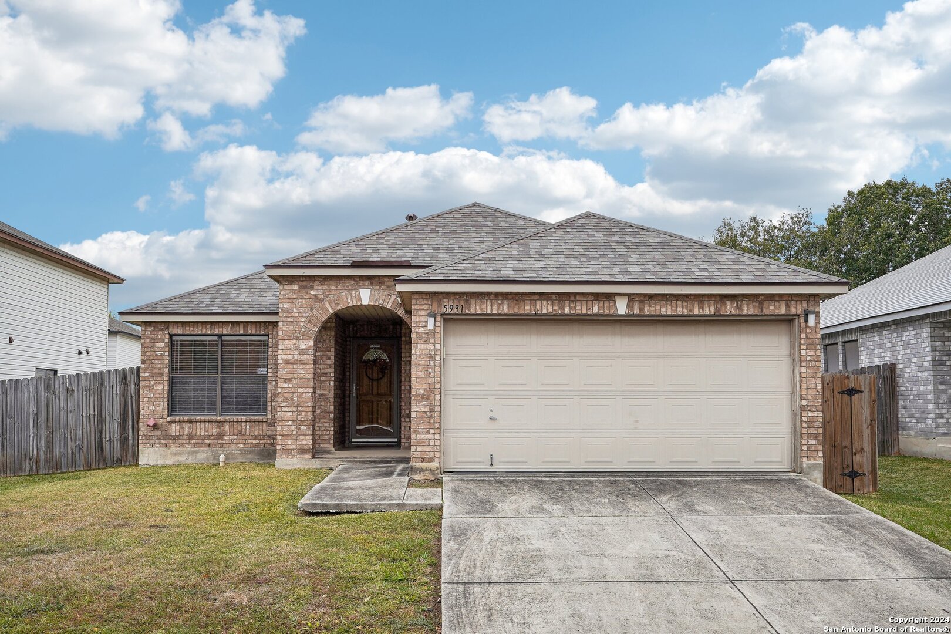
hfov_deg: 54.4
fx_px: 925
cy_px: 317
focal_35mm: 35
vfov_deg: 37.9
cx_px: 476
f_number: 8
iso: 100
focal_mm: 35
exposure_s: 1/160
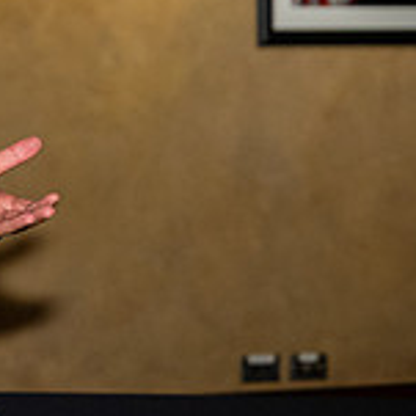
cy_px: -105
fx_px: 3114
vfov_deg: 7.6
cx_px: -253
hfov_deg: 7.5
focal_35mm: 229
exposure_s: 1/200
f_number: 4
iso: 2500
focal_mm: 70
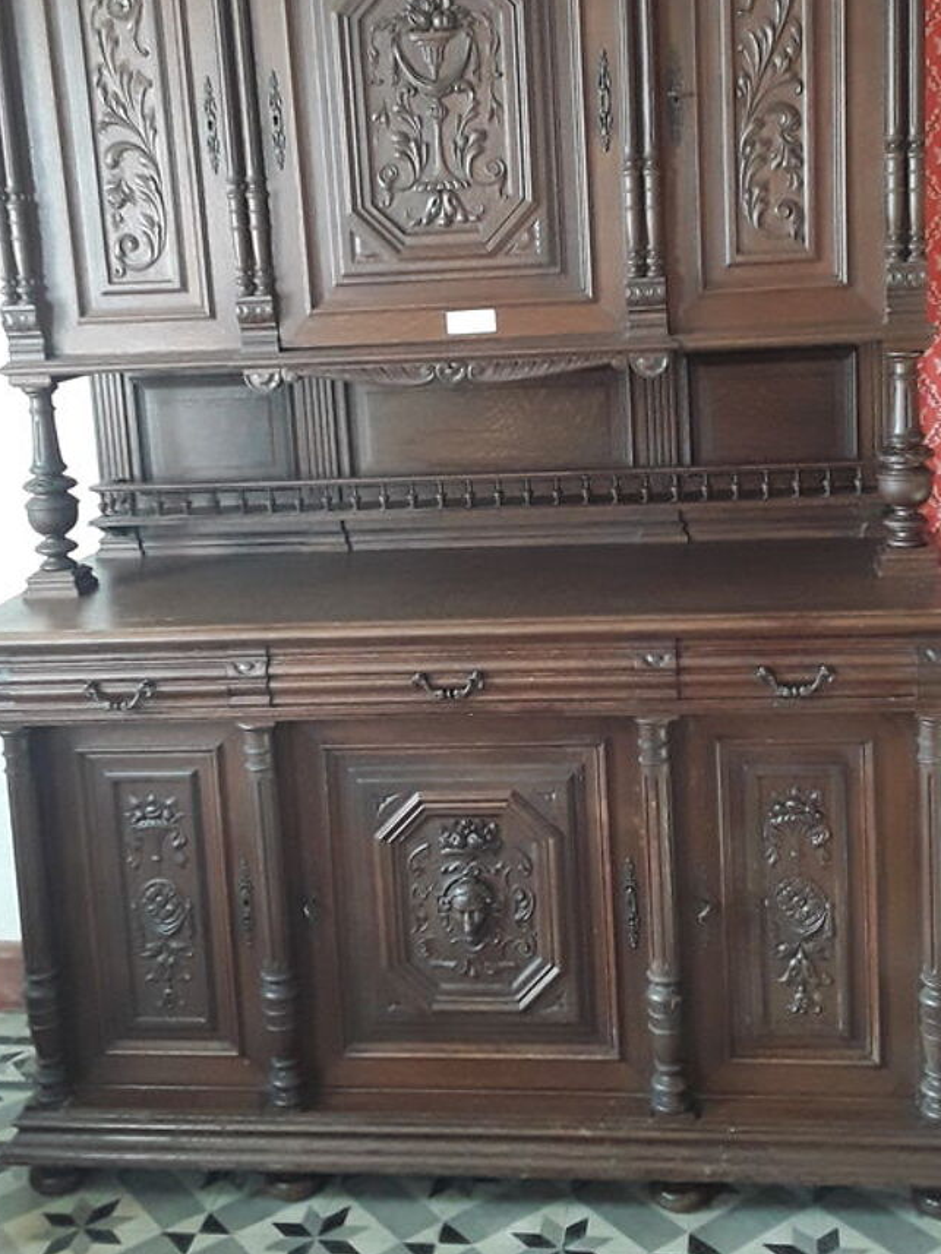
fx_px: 1522
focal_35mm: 42
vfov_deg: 44.4
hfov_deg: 34.3
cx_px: 502
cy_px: 466
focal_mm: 2.91
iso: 160
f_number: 1.9
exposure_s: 1/33
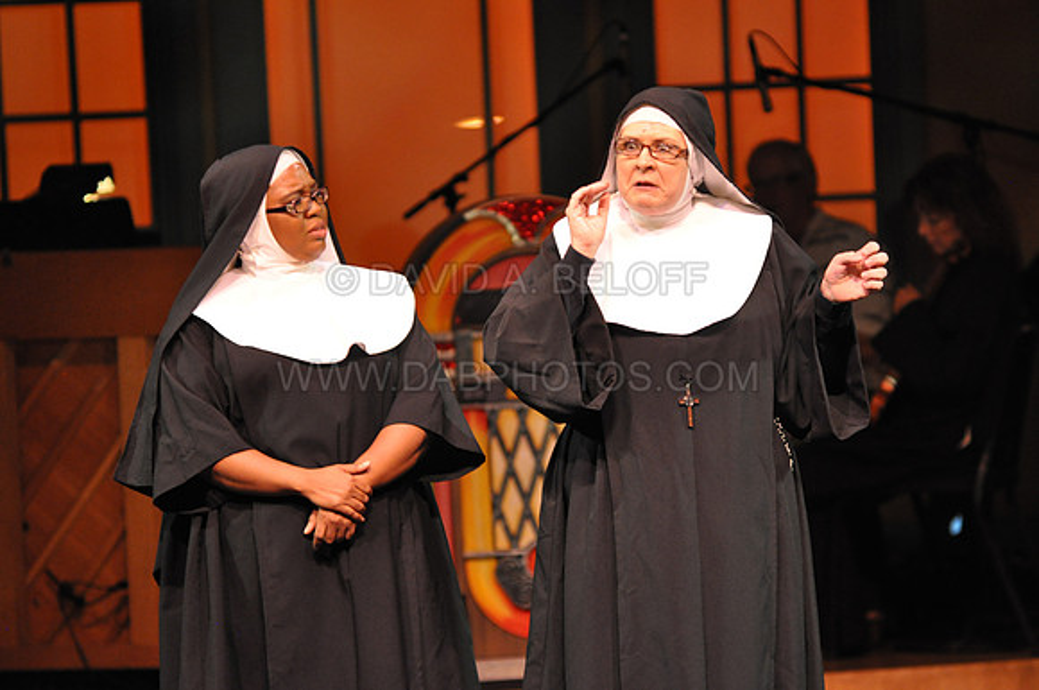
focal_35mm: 300
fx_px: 8646
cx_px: 520
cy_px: 345
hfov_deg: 6.9
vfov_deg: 4.6
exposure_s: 1/250
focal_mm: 200
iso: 1600
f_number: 2.8
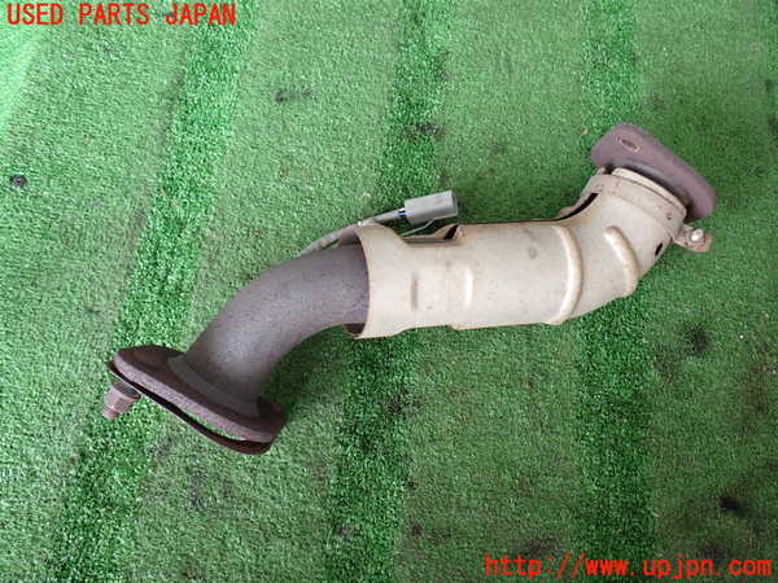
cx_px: 389
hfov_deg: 60.0
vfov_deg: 46.8
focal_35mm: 30
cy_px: 292
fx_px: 674
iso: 160
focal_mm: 5.4
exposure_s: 1/60
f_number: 2.3
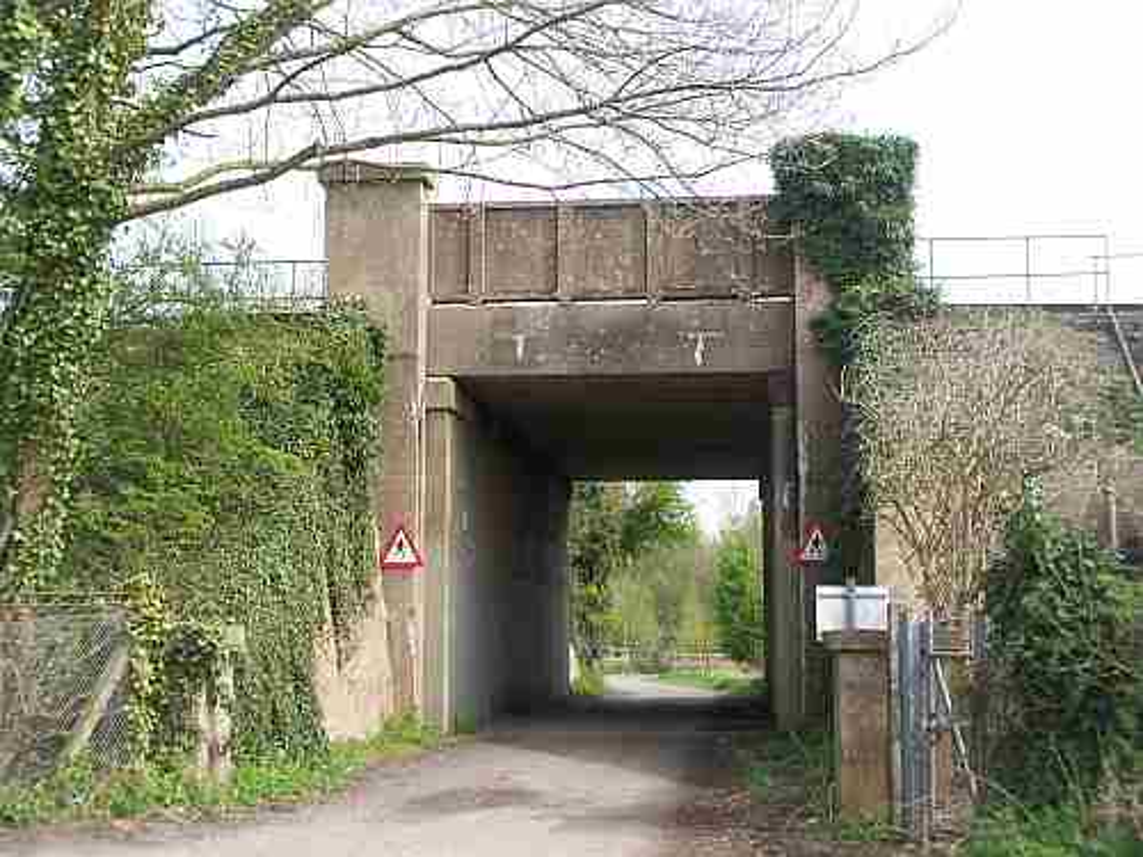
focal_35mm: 49
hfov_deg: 38.9
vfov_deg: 29.7
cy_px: 428
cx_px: 572
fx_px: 1618
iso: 64
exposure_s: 1/200
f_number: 4
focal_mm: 8
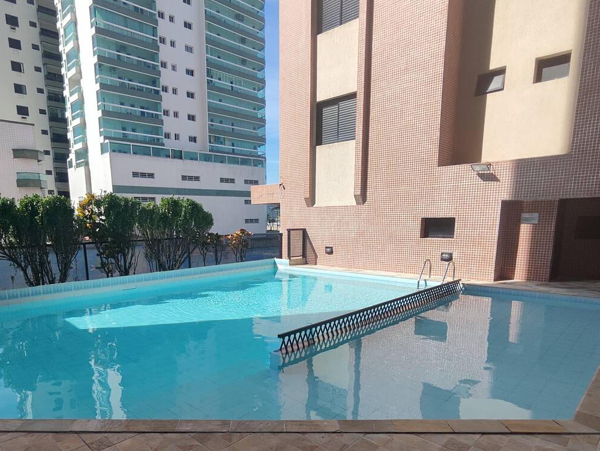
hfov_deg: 73.4
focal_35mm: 23
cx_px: 251
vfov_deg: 57.9
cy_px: 291
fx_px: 399
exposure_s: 1/1105
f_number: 2.2
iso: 50
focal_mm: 1.65
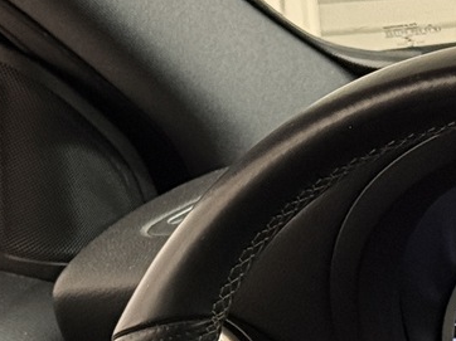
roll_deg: +6.4
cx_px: 270
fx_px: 2514
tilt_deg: -17.6
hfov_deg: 10.4
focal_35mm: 191
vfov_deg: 7.6
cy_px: 569
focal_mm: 6.76
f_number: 1.78
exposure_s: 1/34
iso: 400
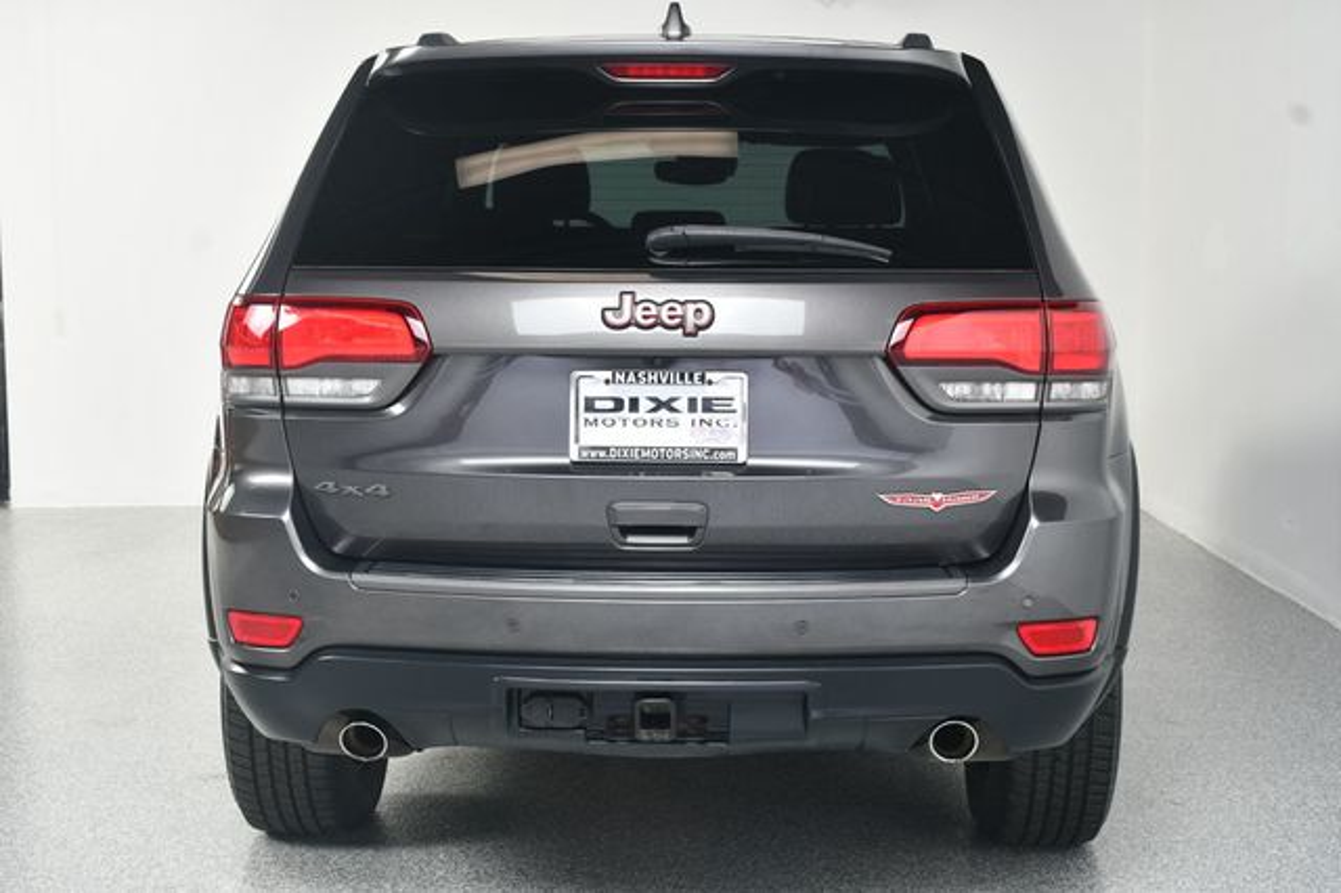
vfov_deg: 26.5
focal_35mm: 51
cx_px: 670
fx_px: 1899
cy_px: 446
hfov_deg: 38.9
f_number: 7.1
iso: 100
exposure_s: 1/160
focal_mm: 34
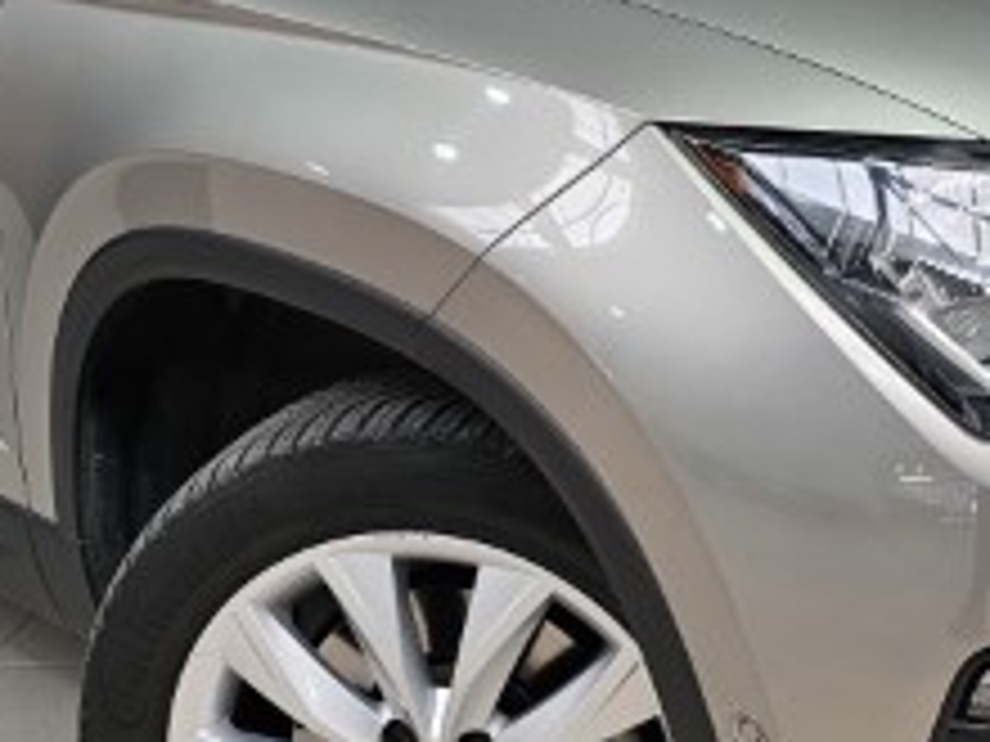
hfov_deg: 28.9
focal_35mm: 67
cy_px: 337
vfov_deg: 21.9
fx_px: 1916
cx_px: 616
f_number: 1.7
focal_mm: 6.3
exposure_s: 1/180
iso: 40
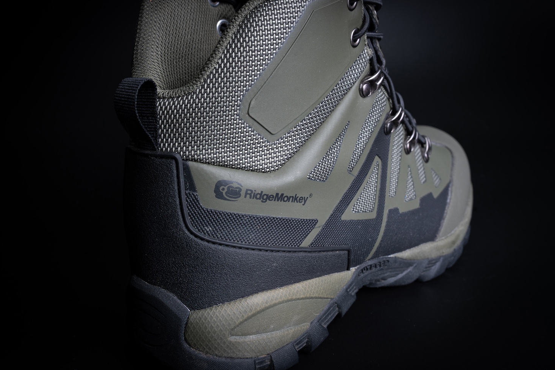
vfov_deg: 36.9
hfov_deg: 53.1
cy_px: 181
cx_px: 276
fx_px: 555
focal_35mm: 36
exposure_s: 1/8
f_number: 11
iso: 250
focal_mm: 35
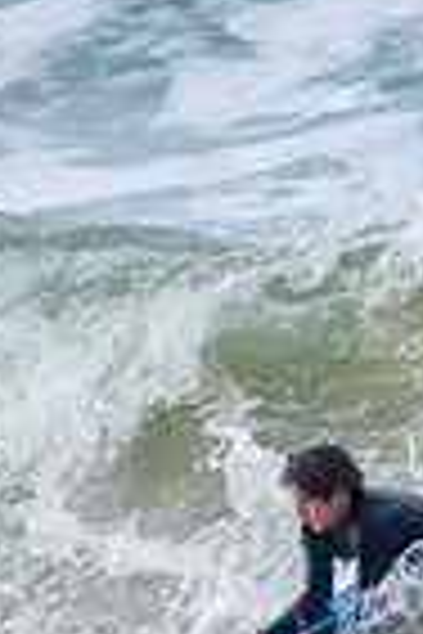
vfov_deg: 0.7
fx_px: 54316
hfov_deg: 0.4
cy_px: 731
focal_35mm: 3082
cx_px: 482
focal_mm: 500
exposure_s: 1/1000
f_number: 5.6
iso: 250
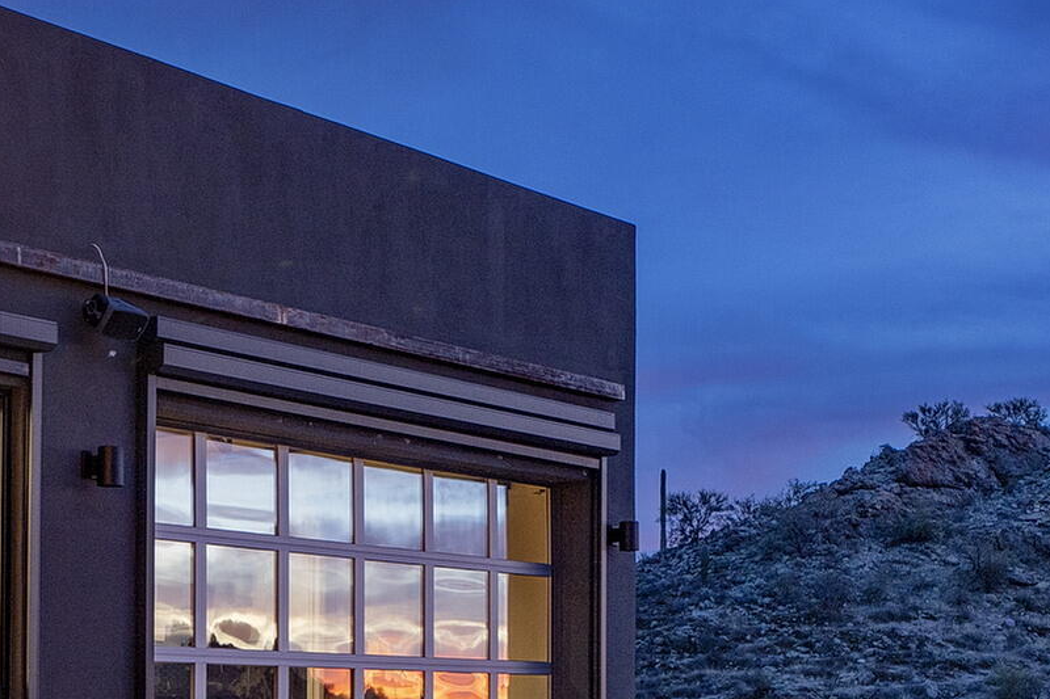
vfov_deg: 21.1
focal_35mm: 63
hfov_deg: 31.5
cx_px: 293
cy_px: 622
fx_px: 1837
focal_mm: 18
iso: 200
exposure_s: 1.6
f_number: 8
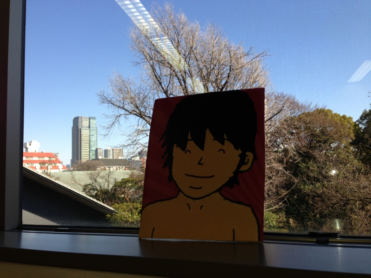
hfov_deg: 55.4
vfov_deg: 42.9
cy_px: 139
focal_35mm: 33
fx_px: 354
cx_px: 186
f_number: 2.4
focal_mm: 4.13
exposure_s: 1/264
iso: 50
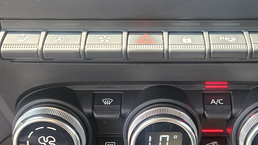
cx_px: 152
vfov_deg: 22.7
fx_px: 356
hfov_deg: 39.7
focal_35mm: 52
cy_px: 116
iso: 400
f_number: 1.8
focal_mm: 5.4
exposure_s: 1/240
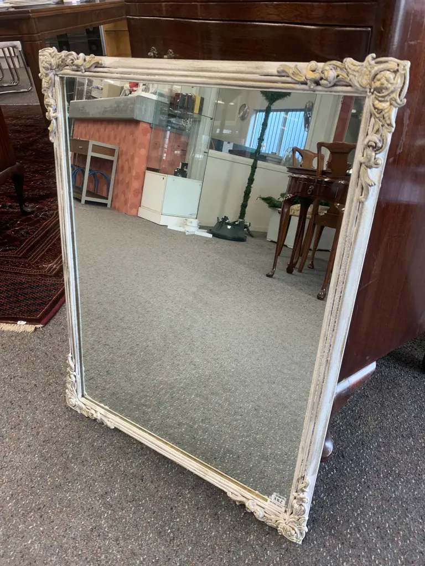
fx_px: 426
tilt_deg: -34.2
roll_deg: +3.1
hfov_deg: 53.1
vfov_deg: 67.3
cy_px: 283
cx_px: 212
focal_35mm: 26
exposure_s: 1/50
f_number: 1.8
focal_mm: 4.25
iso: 64
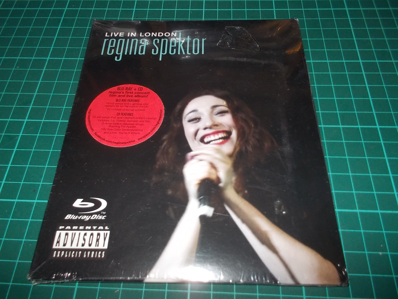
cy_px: 150
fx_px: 333
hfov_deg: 61.7
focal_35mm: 29
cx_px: 199
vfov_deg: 48.2
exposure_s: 1/30
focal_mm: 4.1
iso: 200
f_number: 3.3
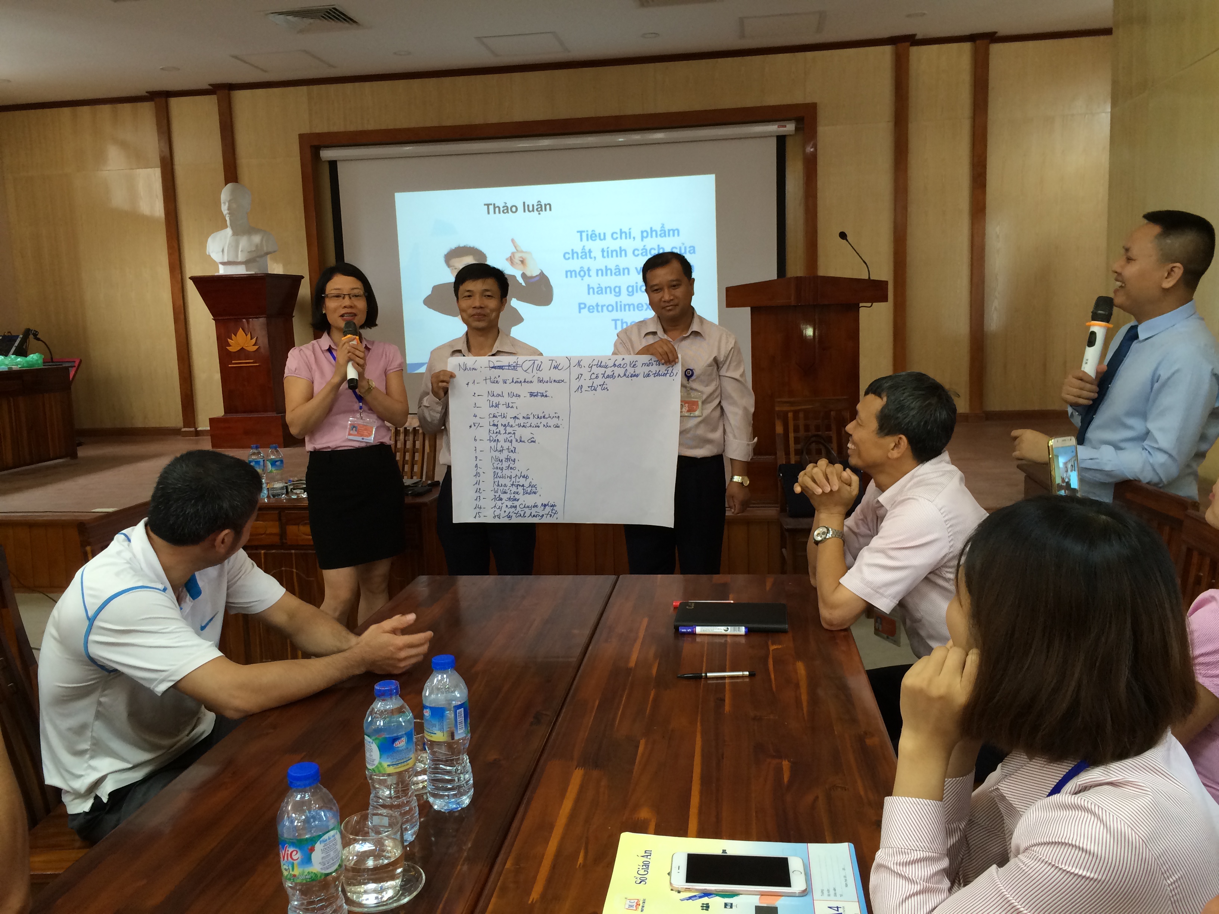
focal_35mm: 29
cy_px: 457
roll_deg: +1.9
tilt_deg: -6.7
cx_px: 610
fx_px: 1021
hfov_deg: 61.7
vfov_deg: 48.2
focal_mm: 4.15
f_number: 2.2
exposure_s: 1/33
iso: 100
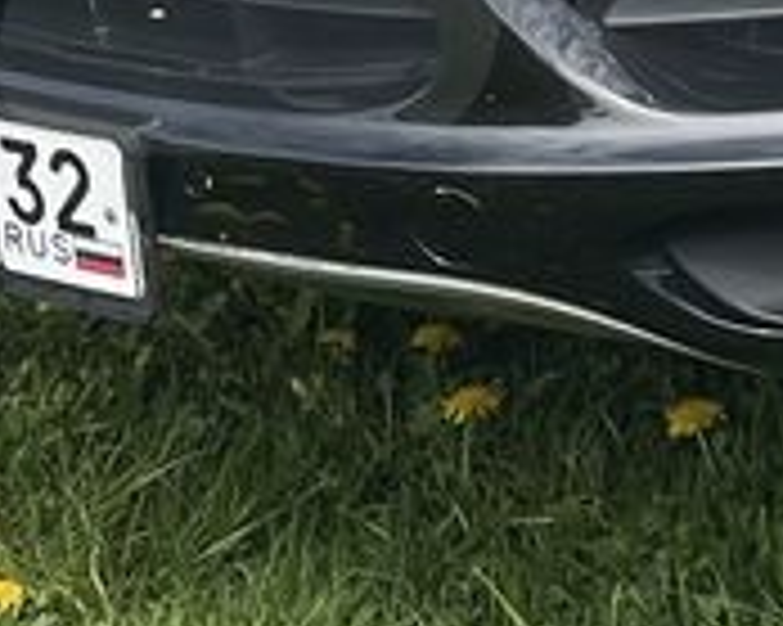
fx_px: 4053
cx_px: 1372
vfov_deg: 8.6
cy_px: -333
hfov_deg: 10.4
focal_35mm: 175
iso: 50
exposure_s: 1/1422
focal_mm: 5.1
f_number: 1.6
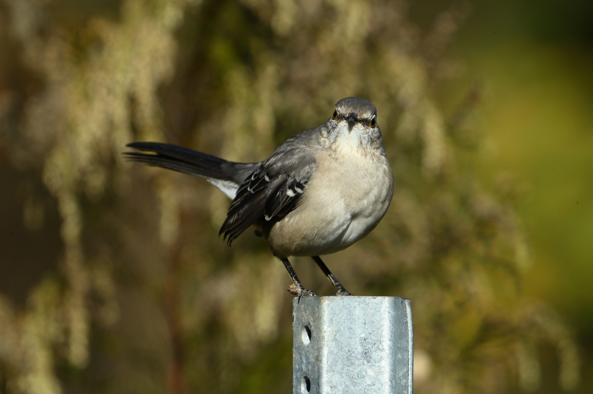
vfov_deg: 1.1
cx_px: 296
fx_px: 19753
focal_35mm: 1200
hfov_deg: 1.7
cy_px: 197
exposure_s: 1/1000
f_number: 13
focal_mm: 1200
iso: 1000
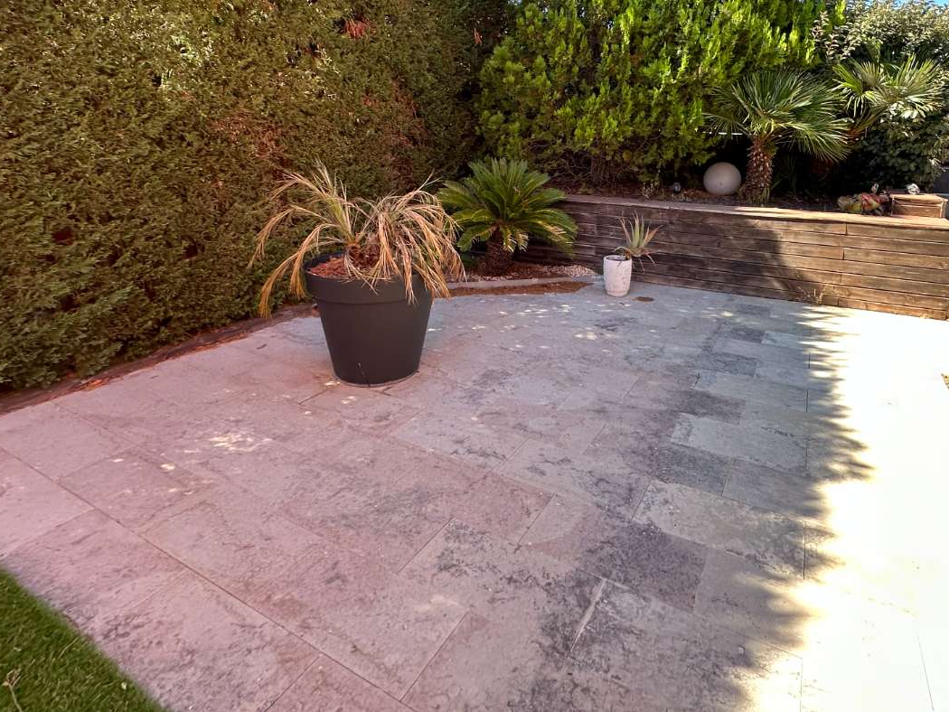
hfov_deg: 81.3
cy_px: 205
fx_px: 548
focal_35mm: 20
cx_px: 541
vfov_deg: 63.2
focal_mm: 2.22
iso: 40
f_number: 2.2
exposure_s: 1/140
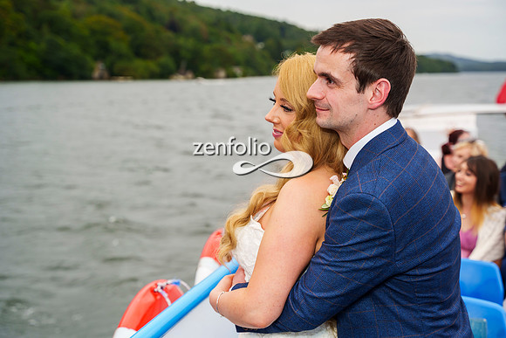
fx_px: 787
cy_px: 169
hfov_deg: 35.6
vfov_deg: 24.2
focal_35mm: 56
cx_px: 253
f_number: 4
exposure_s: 1/250
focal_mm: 56
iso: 250
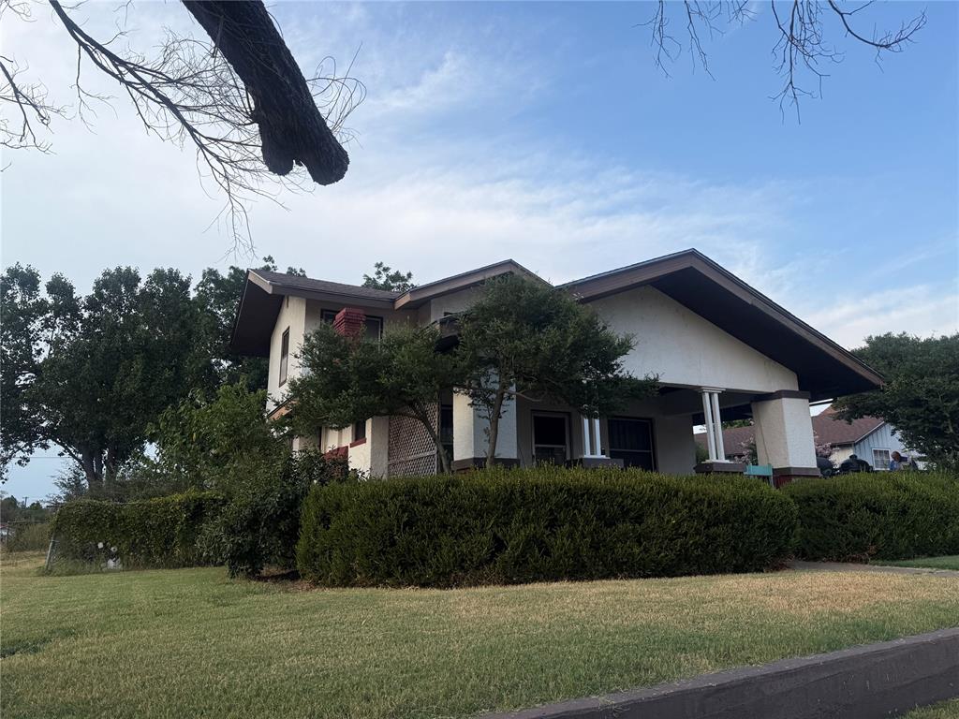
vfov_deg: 56.8
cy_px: 360
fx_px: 665
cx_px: 480
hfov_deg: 71.6
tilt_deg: +12.0
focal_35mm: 24
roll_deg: +2.3
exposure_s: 1/1464
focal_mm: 6.76
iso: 80
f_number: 1.78
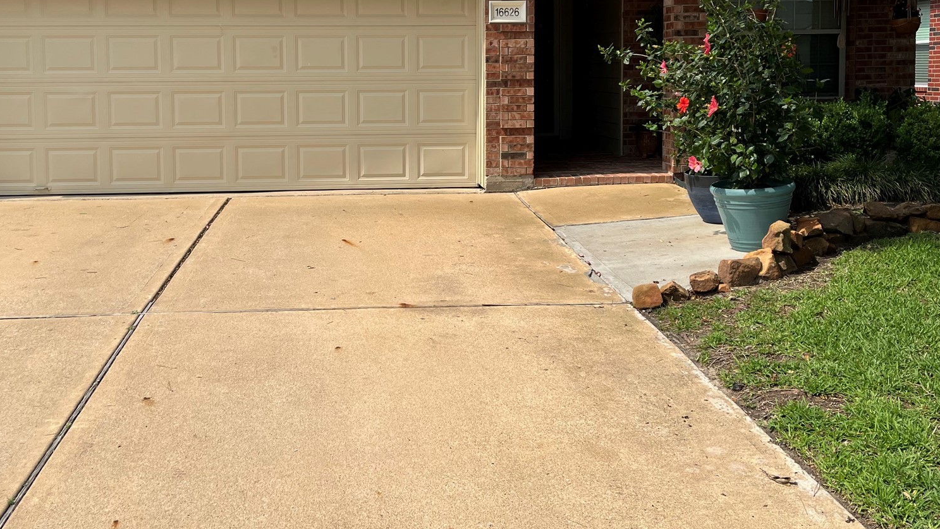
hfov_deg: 51.5
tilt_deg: -4.1
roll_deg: +1.2
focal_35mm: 39
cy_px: 135
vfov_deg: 30.0
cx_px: 422
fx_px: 972
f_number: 1.6
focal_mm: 5.1
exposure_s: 1/4484
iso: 50
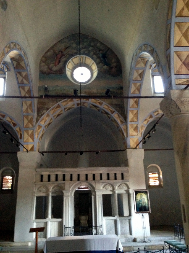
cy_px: 126
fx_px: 240
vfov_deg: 55.4
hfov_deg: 42.9
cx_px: 94
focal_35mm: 33
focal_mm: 4.13
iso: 500
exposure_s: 1/15
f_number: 2.4
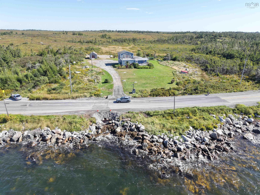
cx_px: 130
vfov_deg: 56.8
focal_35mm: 24
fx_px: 180
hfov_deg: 71.6
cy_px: 98
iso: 270
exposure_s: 1/2500
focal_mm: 8.67
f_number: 1.8
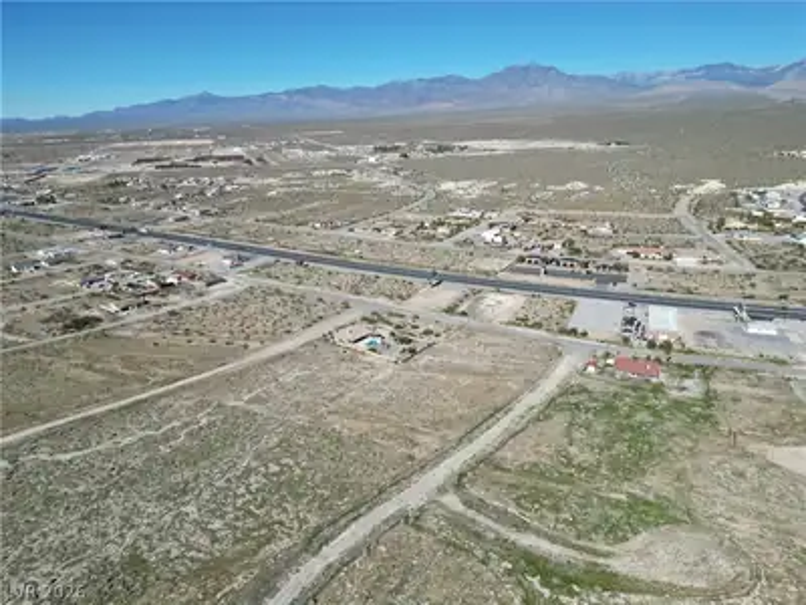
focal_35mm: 24
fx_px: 559
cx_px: 403
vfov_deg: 56.8
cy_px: 302
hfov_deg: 71.6
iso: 110
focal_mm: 6.72
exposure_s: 1/3200
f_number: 1.7
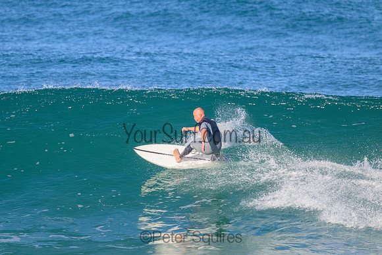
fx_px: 8490
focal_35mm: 800
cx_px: 191
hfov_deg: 2.6
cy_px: 128
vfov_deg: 1.7
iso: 2200
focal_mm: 800
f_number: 11
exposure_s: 1/2000
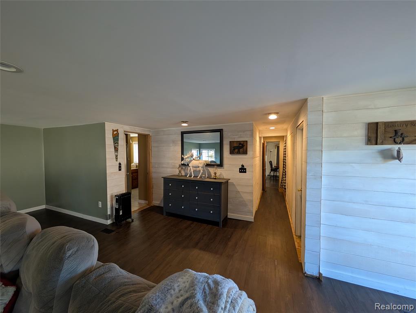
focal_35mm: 12
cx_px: 208
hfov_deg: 110.5
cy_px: 156
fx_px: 144
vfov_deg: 94.6
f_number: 1.7
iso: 190
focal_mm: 2.02
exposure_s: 1/120
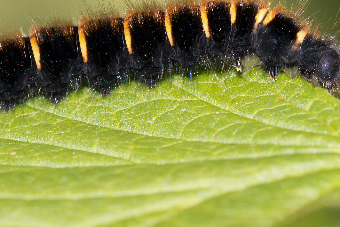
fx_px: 2731
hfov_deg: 7.1
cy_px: 86
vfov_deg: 4.8
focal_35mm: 289
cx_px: 136
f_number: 8
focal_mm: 150
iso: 560
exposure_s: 1/320
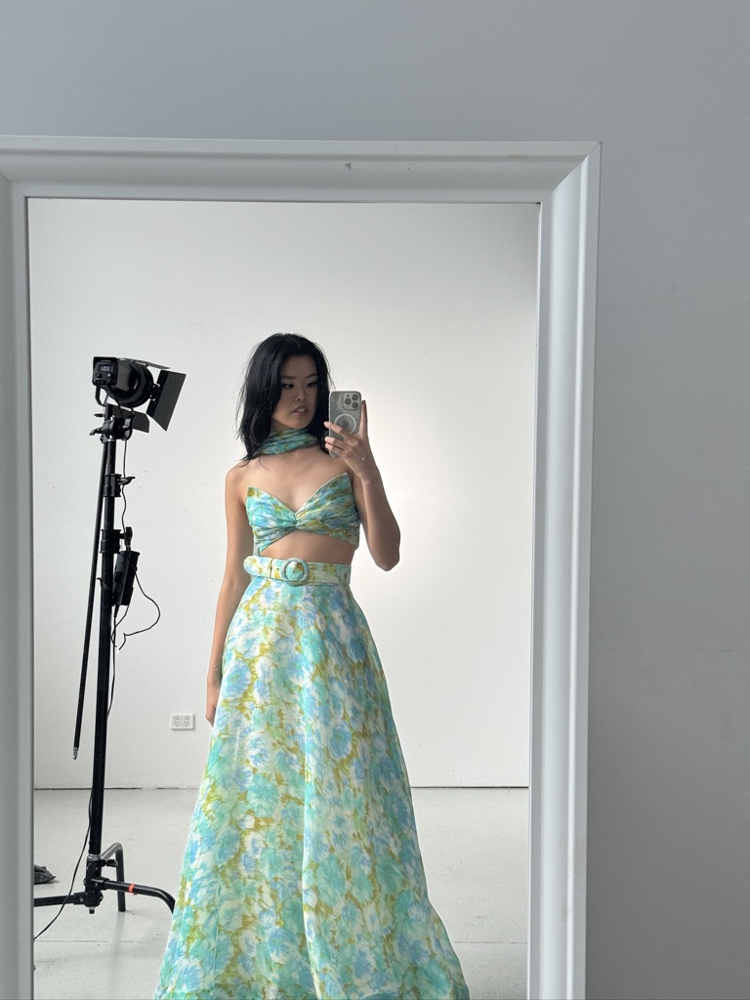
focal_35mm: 48
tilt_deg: -10.4
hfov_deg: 30.3
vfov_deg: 39.7
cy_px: 500
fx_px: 1387
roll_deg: -0.5
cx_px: 375
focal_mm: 6.86
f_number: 1.78
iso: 80
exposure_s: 1/126
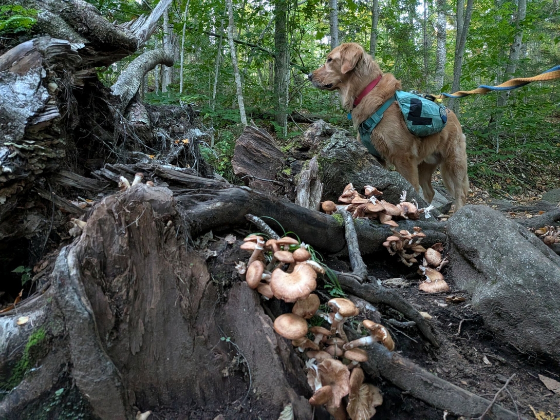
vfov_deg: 56.8
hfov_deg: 71.6
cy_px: 210
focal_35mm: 24
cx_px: 280
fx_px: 388
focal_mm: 4.53
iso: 1253
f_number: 1.7
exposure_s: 1/85.4
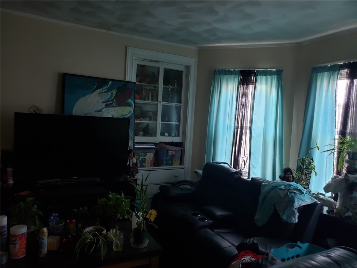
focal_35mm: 26
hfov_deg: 67.3
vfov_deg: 53.1
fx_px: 268
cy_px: 134
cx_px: 178
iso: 250
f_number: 1.5
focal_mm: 4.3
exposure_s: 1/40
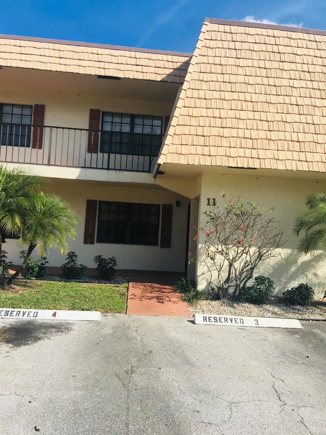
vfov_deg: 61.7
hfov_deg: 48.2
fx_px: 364
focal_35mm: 29
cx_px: 163
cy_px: 218
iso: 25
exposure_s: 1/1748
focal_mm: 4.15
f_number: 2.2
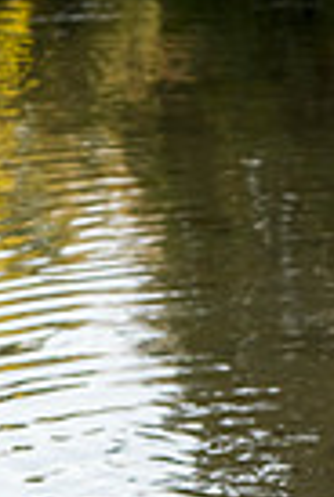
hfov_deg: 5.2
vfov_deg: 7.7
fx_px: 3628
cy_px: 776
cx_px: -189
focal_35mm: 262
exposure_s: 1/400
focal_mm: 80
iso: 400
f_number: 6.3
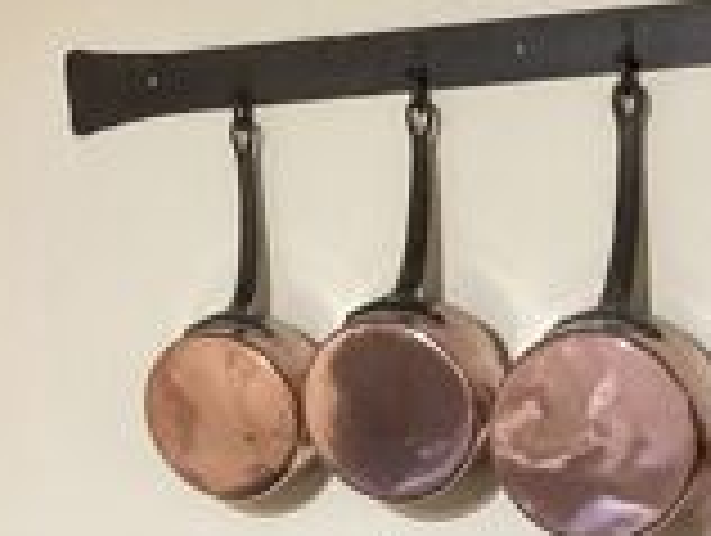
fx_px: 1934
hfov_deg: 20.3
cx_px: 693
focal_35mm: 94
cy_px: 658
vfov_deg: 15.2
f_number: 2.4
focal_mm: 3.3
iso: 250
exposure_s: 1/40
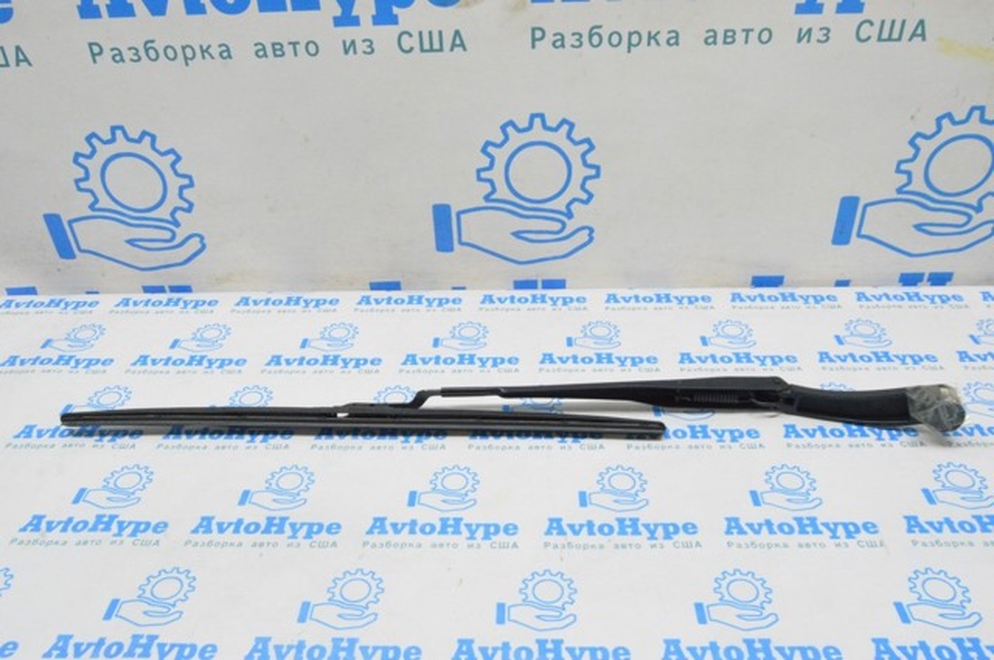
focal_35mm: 30
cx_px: 497
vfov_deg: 43.5
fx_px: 827
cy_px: 330
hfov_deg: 62.0
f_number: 20
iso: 6400
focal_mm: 20
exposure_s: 1/20
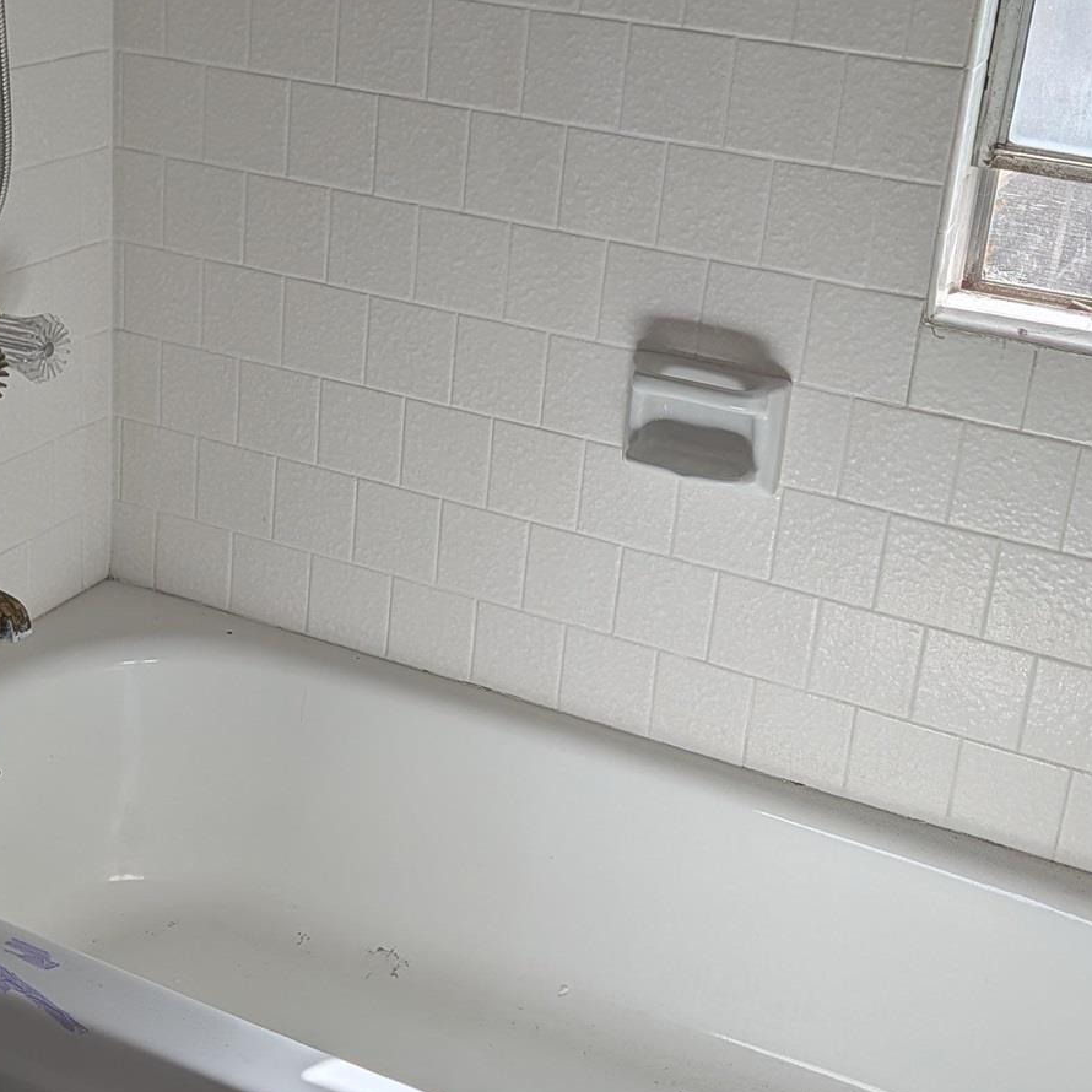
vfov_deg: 31.0
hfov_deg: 30.9
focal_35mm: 55
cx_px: 383
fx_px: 1963
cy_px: 460
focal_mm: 6.9
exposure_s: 1/3937
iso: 21
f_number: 1.68
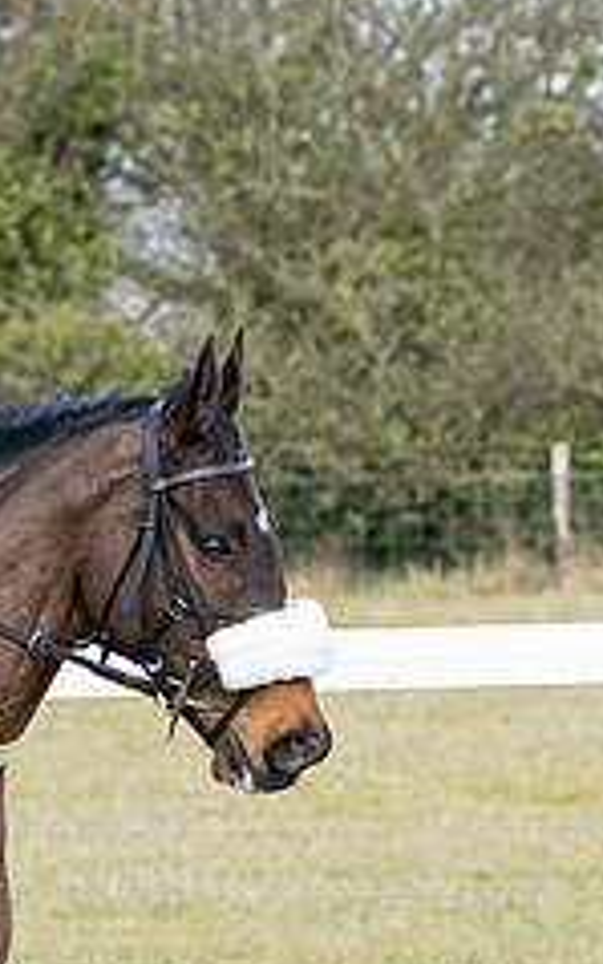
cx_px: -18
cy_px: 980
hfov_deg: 2.2
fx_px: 15915
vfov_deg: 3.5
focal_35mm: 606
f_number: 5
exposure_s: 1/800
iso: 400
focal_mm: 115
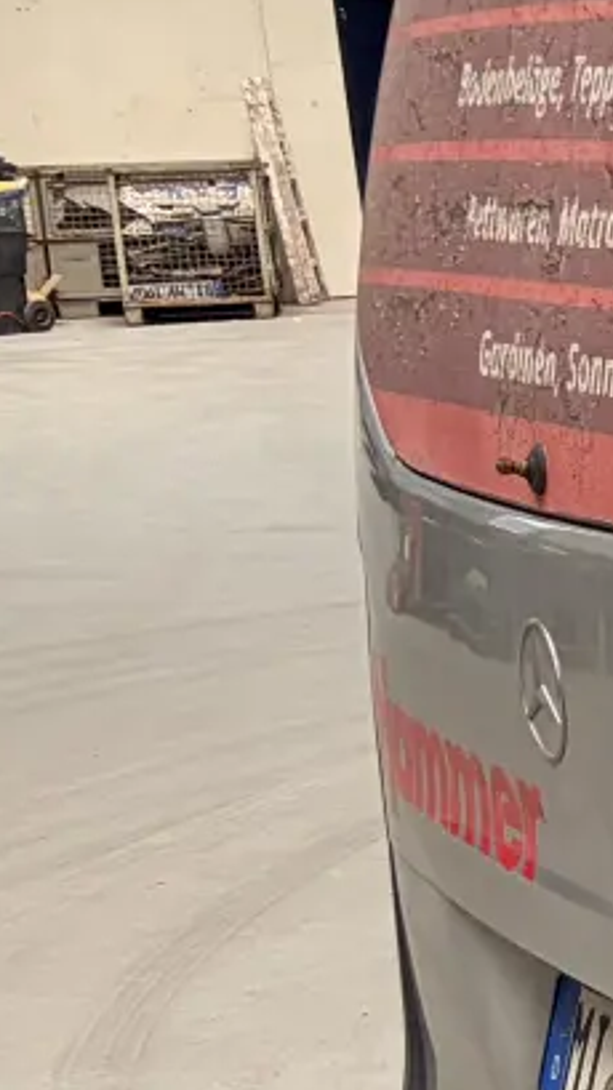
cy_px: 674
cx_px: 2383
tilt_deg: -10.1
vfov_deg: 16.1
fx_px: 3844
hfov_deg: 7.1
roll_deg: +3.0
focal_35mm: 133
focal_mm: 5.96
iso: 64
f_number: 1.6
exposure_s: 1/188
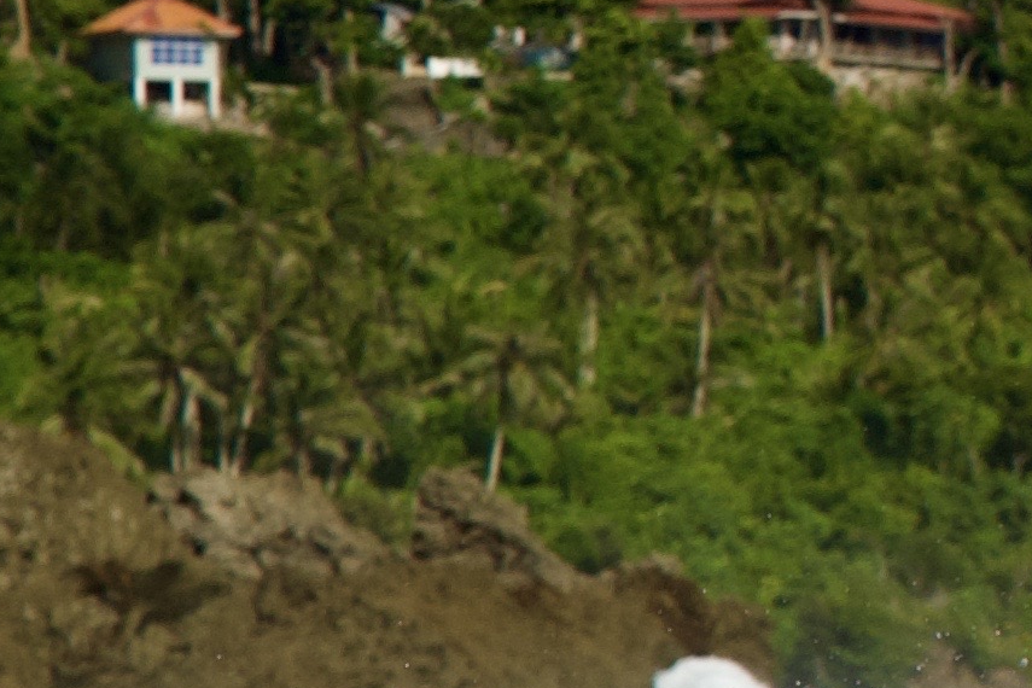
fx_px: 14877
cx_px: 3215
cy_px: -281
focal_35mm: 519
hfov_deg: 3.8
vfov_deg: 2.6
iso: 250
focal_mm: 74
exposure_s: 1/1000
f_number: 9
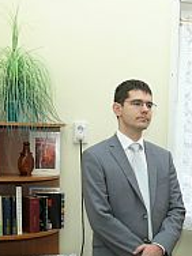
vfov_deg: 23.1
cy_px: 189
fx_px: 621
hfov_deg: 16.0
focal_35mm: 84
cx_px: 291
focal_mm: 7.4
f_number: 4
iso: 100
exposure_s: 1/30
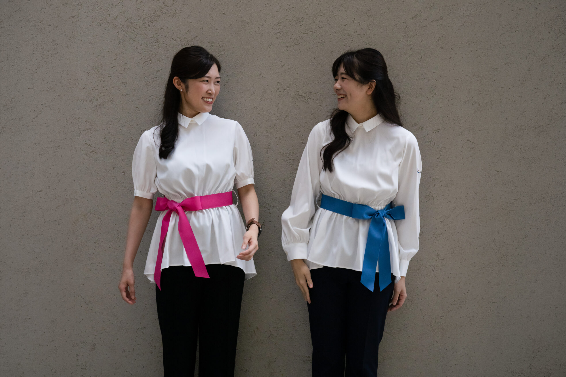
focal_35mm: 50
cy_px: 188
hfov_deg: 39.6
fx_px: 786
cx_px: 283
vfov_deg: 27.0
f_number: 5
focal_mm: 50
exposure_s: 1/500
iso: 3200
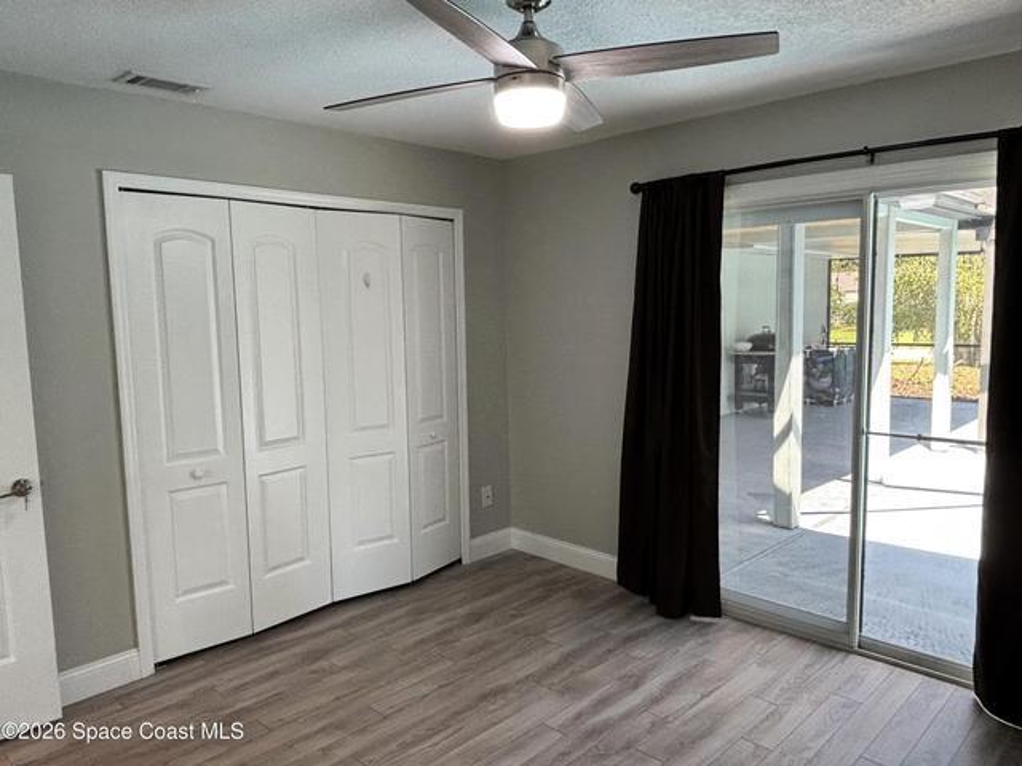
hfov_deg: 71.6
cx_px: 511
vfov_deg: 56.8
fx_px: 709
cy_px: 383
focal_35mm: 24
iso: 160
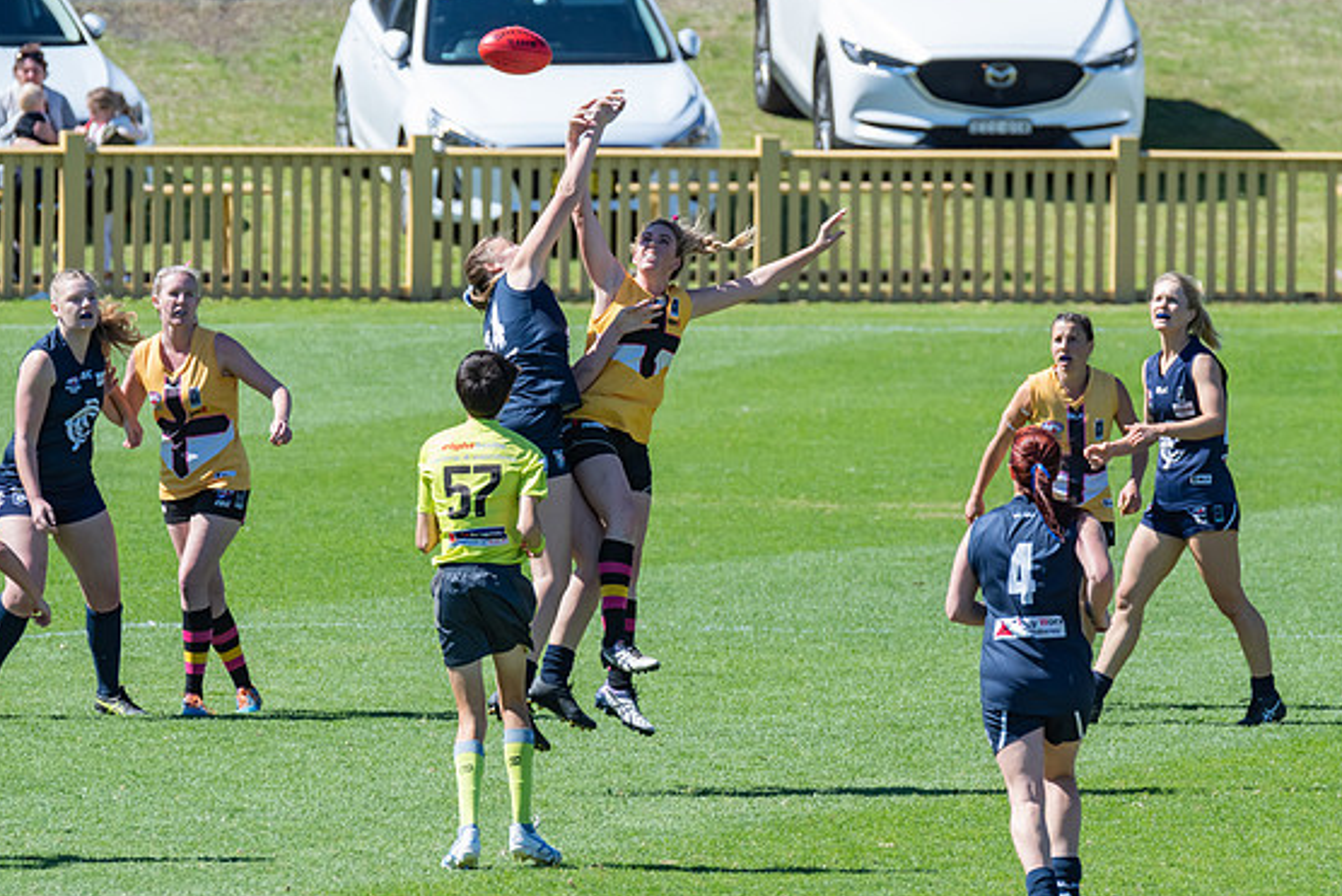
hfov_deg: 2.8
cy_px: 445
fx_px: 27144
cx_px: 694
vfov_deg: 1.9
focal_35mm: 728
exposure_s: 1/1000
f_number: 10
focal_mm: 460
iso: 800
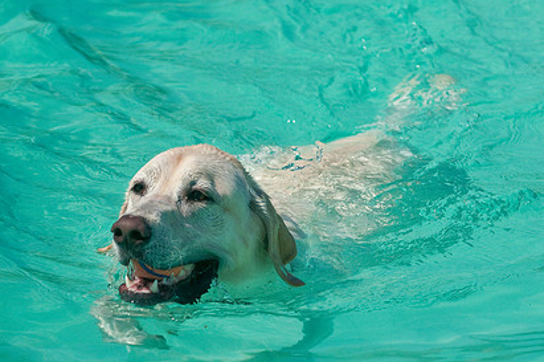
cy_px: 209
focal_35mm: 307
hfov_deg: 6.7
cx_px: 234
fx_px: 4629
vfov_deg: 4.5
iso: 400
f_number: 5.6
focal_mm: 145
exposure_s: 1/1250
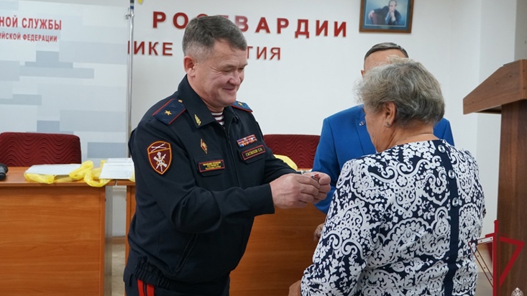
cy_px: 129
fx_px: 629
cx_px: 263
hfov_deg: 45.5
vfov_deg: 26.5
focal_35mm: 45
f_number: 4.5
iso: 2000
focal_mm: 28
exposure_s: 1/160
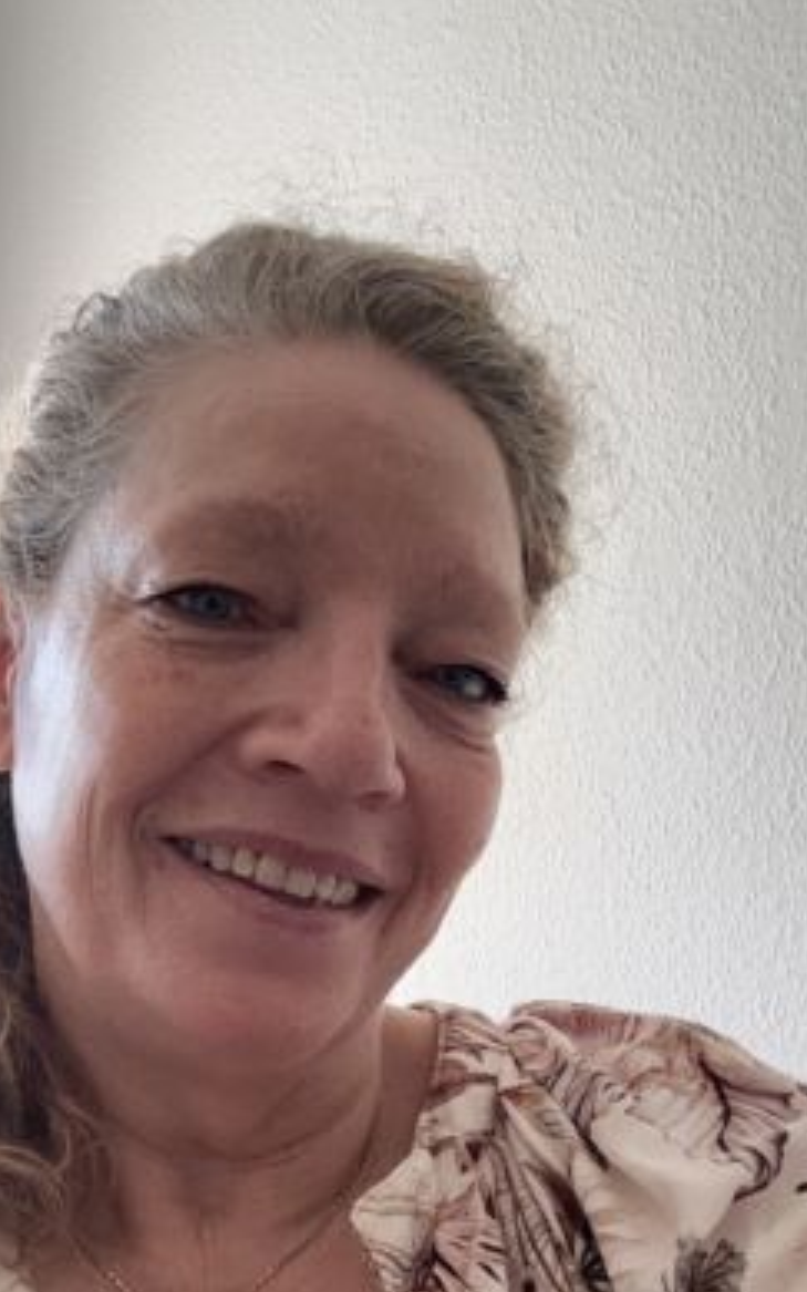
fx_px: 1725
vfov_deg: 40.2
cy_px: 933
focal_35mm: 49
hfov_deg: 26.2
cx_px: 256
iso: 80
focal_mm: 2.69
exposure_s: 1/73
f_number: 1.9
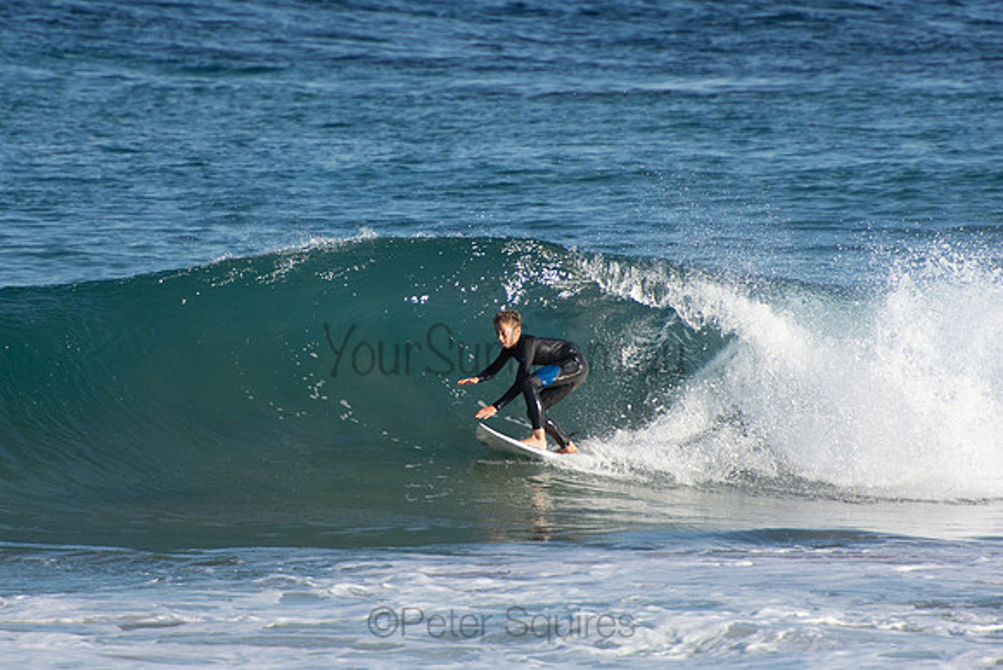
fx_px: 16720
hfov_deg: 3.4
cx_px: 502
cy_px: 335
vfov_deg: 2.3
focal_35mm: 600
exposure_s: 1/1000
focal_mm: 400
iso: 250
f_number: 5.6
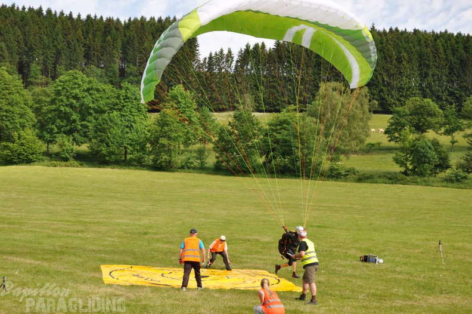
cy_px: 157
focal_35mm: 57
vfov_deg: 23.7
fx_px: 746
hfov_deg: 35.1
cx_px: 236
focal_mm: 38
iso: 200
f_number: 8
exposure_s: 1/250
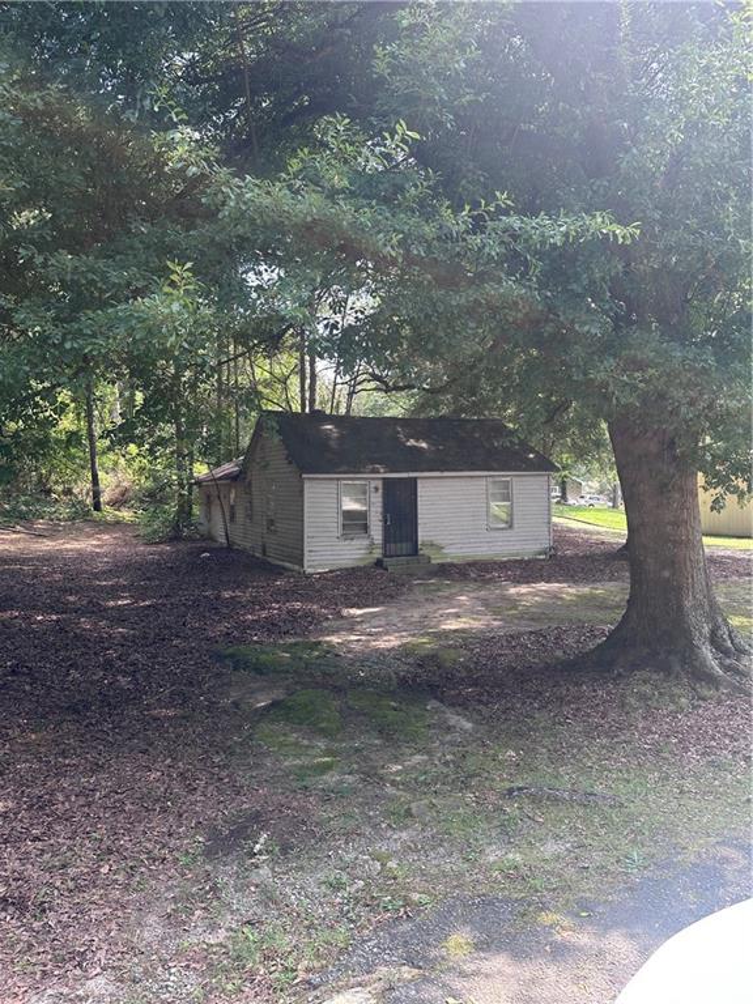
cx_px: 376
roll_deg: -0.2
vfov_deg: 71.6
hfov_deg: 56.8
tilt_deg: -0.9
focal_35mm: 24
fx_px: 696
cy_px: 502
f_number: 1.78
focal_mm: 6.86
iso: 80
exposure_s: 1/262
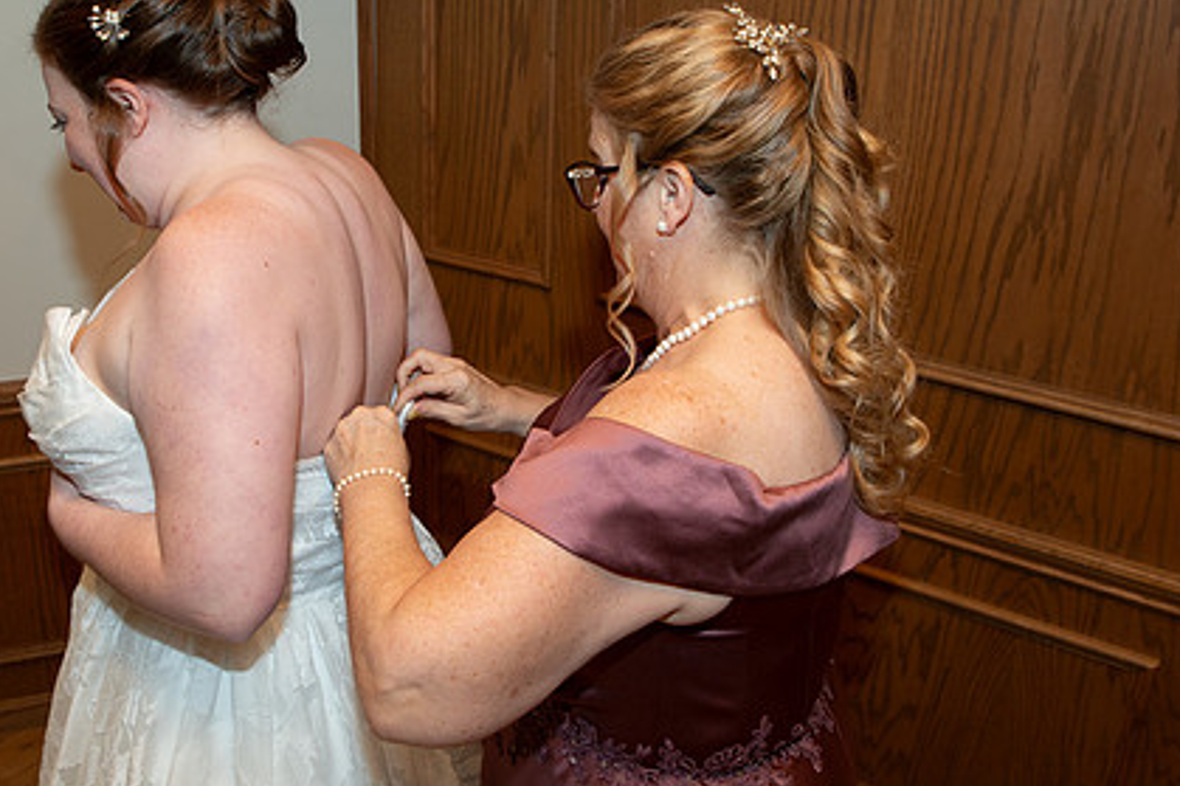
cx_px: 472
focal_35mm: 36
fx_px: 1179
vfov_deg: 36.7
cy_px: 318
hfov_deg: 52.8
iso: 800
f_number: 4.5
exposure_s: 1/100
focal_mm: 24
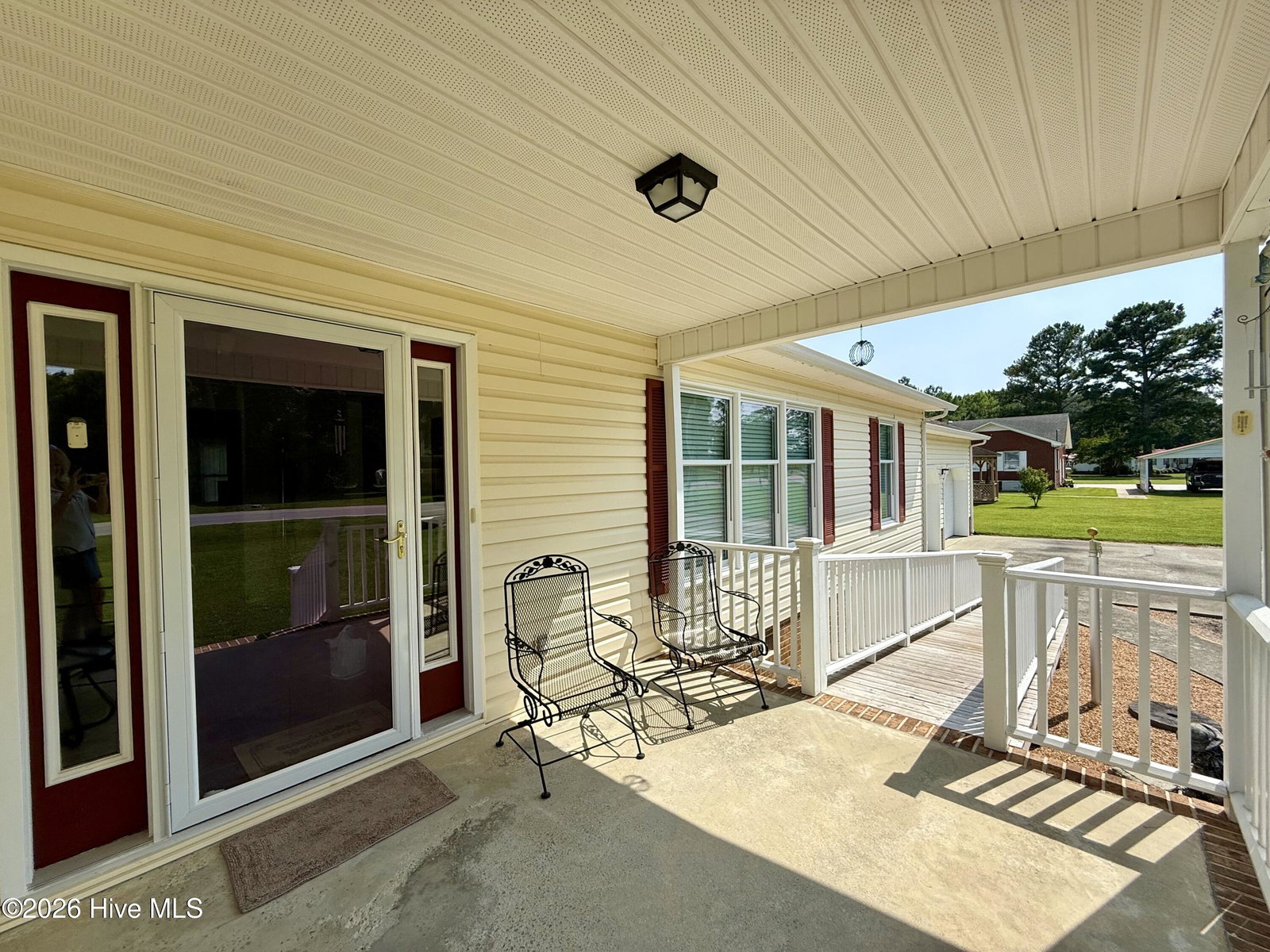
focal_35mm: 14
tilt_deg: -1.6
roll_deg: +1.1
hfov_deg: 102.1
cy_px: 476
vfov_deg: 85.7
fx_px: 514
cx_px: 635
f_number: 2.2
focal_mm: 2.22
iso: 50
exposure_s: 1/1848
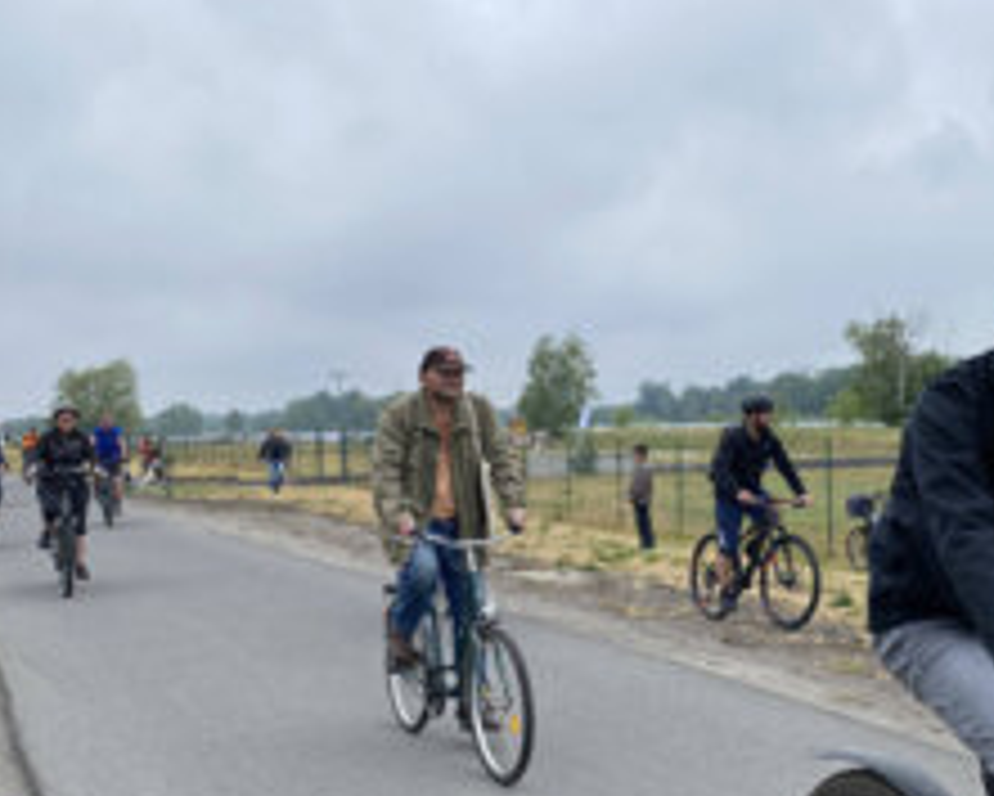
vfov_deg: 32.7
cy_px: 454
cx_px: 706
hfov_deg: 39.5
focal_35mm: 46
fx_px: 1354
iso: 32
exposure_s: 1/1927
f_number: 1.8
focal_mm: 4.2
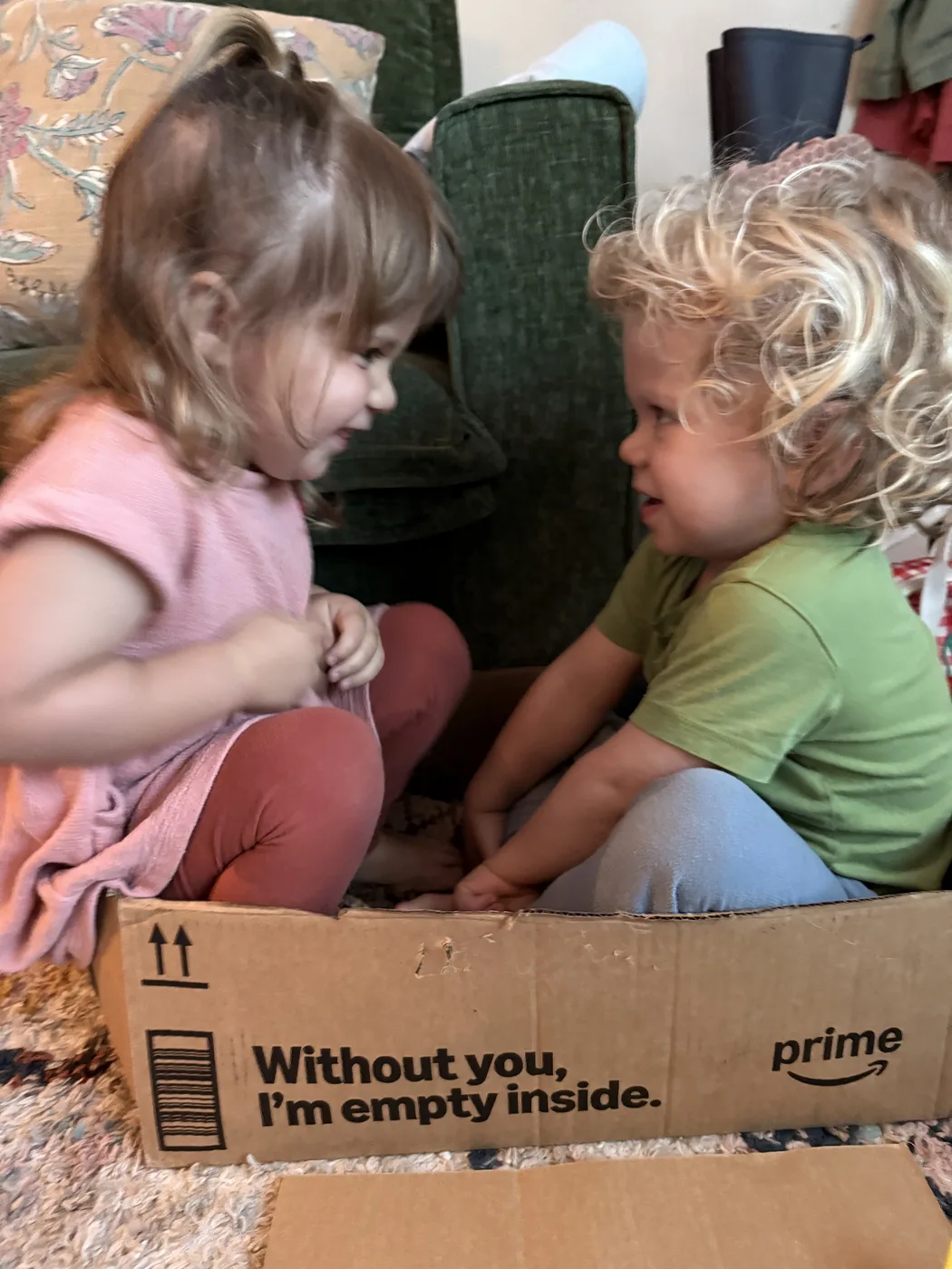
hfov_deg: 56.8
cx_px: 476
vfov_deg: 71.6
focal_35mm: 24
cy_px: 634
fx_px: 880
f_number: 1.78
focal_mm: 6.76
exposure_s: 1/30
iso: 1000
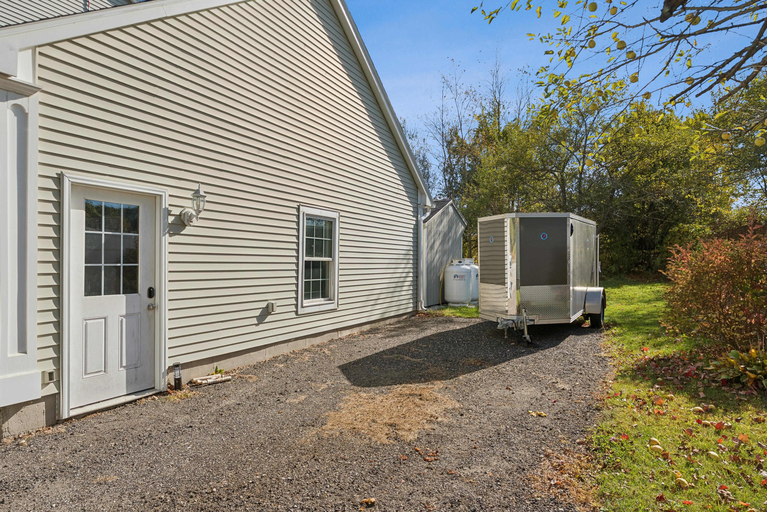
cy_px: 256
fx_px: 458
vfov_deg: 58.4
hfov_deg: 79.9
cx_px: 384
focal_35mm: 22
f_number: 5
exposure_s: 1/1000
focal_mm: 21.5
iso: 320
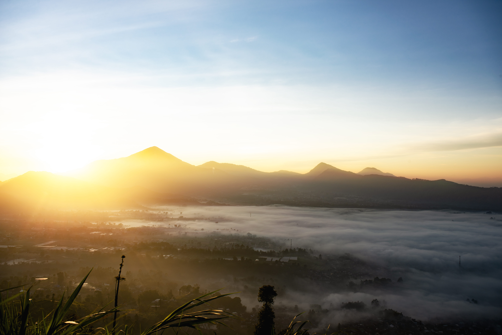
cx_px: 251
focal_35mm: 31
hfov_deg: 60.3
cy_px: 168
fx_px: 432
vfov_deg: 42.4
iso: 160
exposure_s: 1/200
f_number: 11
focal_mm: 31
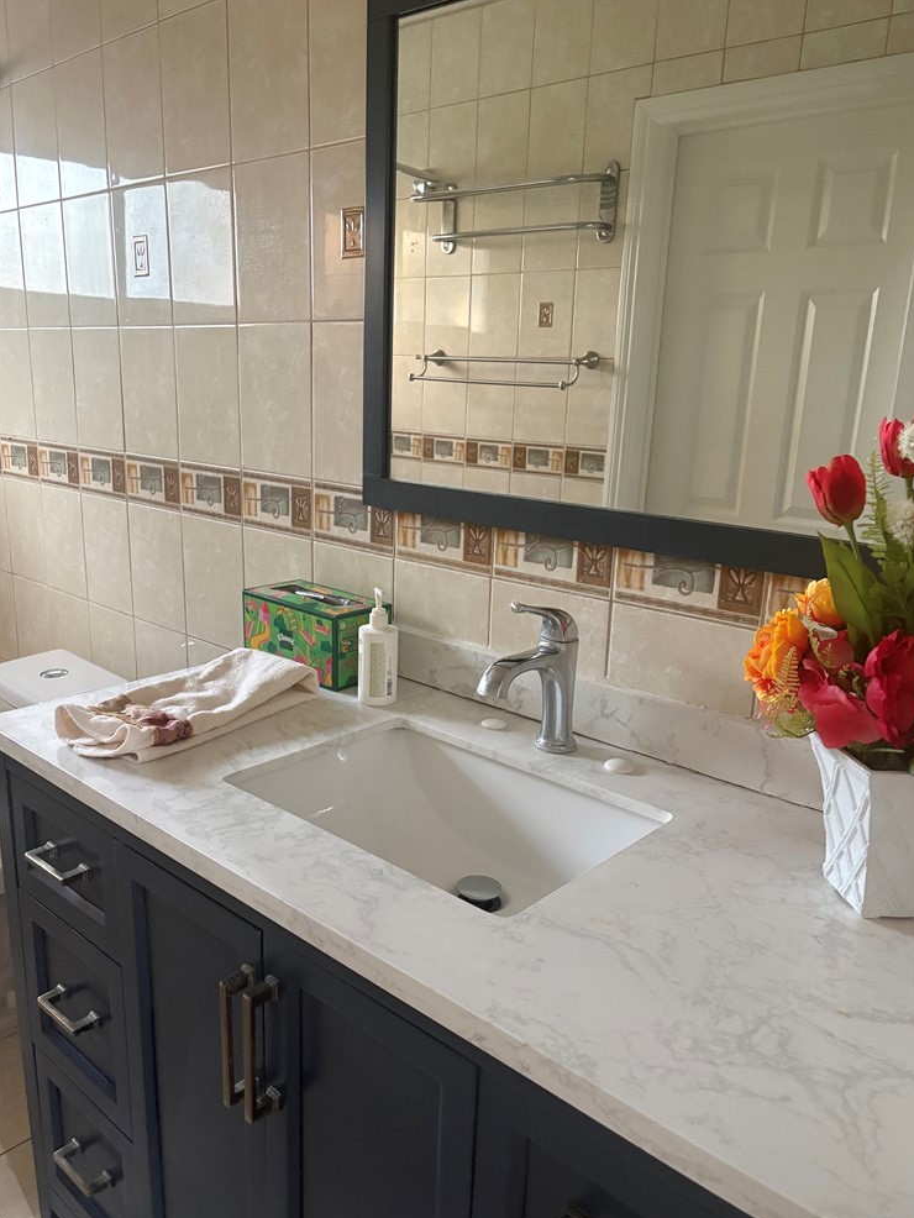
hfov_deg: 51.4
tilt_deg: -14.2
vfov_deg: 65.3
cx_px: 452
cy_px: 621
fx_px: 950
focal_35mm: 27
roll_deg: -2.3
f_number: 1.6
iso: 500
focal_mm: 5.96
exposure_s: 1/60
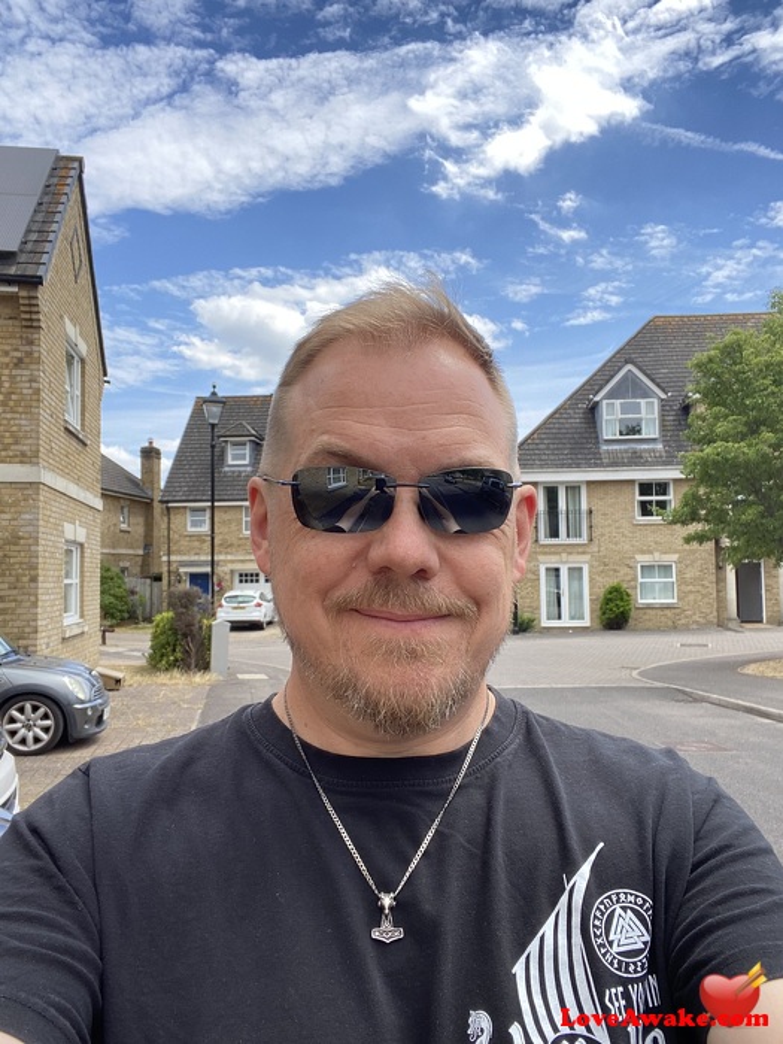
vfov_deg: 60.0
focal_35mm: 30
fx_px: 905
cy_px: 522
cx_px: 392
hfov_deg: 46.8
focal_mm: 2.71
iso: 25
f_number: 2.2
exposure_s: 1/378
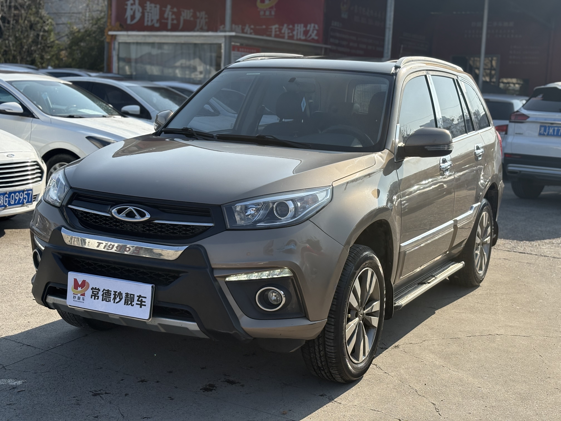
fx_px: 843
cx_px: 280
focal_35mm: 52
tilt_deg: -8.7
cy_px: 210
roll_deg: -2.0
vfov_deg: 28.0
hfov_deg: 36.8
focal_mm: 5.96
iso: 50
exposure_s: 1/3125
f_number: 1.6
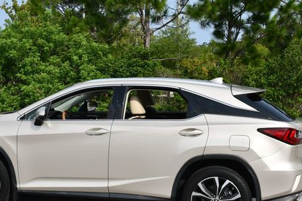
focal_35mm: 71
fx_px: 596
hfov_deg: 28.4
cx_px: 116
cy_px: 106
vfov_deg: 19.2
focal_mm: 24
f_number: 8
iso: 100
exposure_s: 1/250
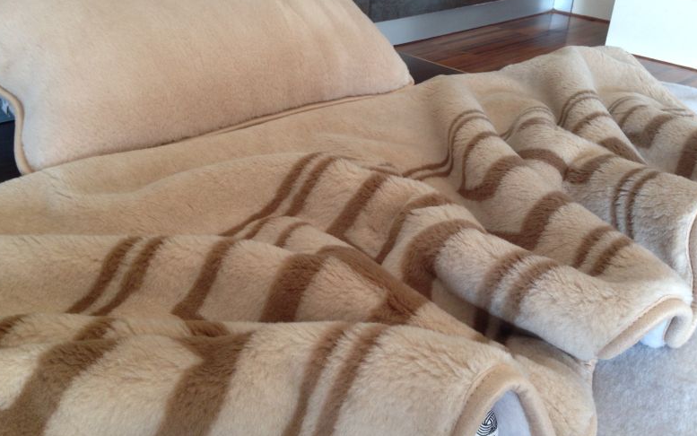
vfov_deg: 35.4
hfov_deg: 54.0
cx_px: 347
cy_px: 212
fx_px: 684
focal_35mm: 36
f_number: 2.4
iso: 80
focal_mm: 4.12
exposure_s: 1/20
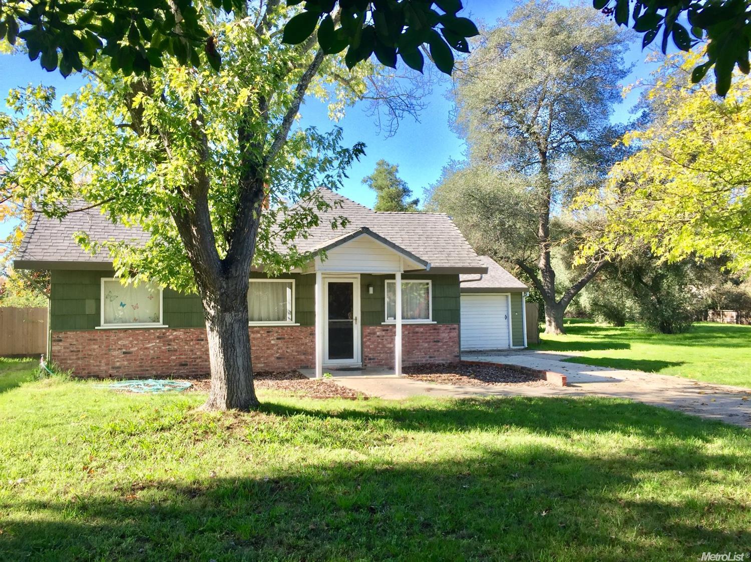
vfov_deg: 48.2
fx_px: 629
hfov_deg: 61.7
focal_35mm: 29
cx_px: 376
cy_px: 281
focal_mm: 4.15
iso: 32
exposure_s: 1/430
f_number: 2.2
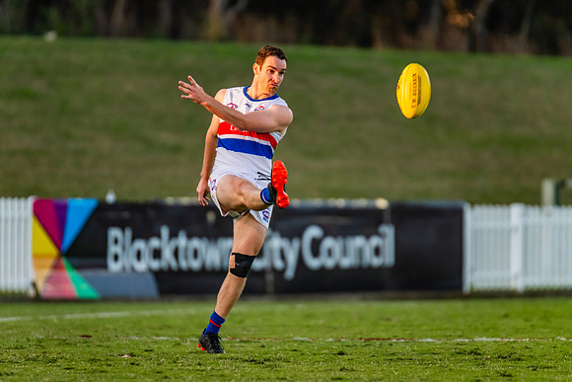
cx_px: 269
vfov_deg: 3.0
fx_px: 7375
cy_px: 190
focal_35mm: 464
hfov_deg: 4.4
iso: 1250
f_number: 4
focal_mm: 420
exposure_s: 1/1600
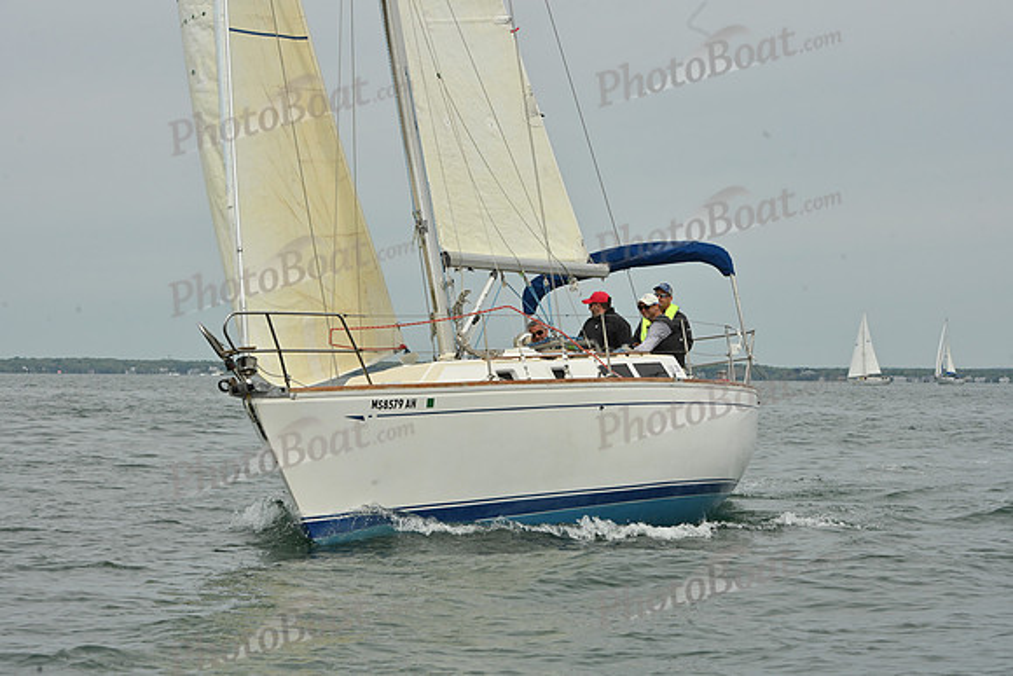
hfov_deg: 16.8
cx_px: 506
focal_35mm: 122
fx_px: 3434
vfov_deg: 11.2
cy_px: 338
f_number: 11
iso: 320
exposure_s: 1/800
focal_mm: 122
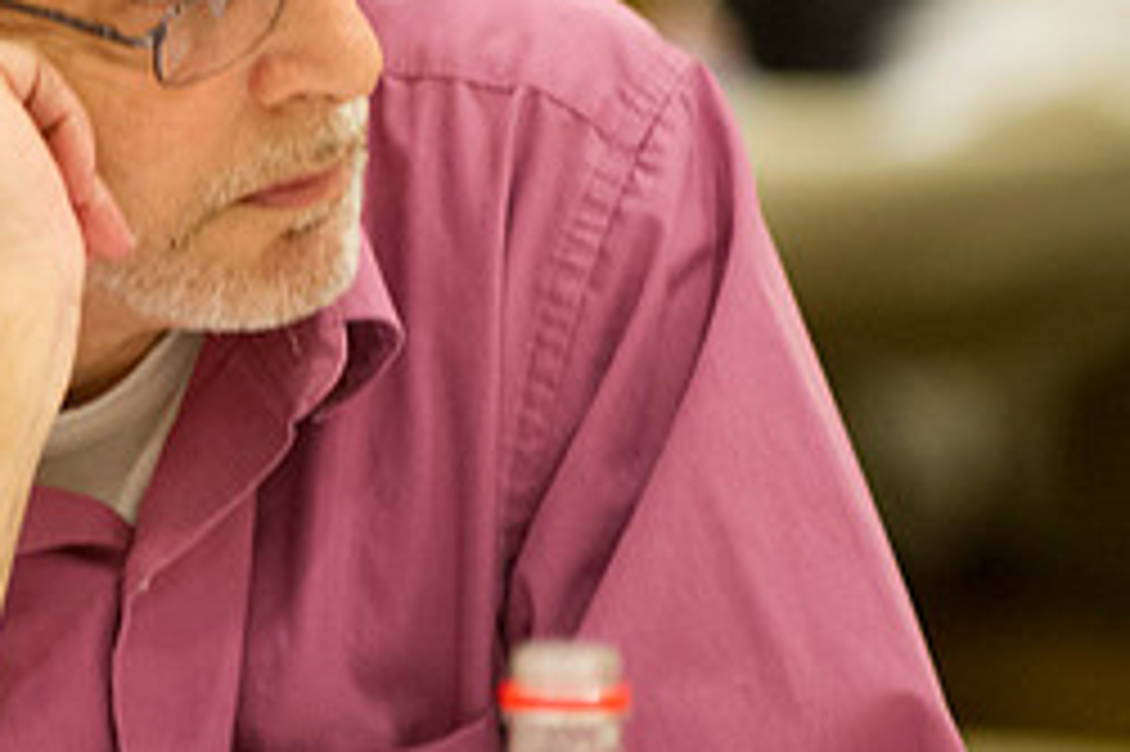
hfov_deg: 5.0
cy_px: 203
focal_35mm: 416
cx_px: 95
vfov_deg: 3.3
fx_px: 13049
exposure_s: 1/60
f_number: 2.8
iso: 3200
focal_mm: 180
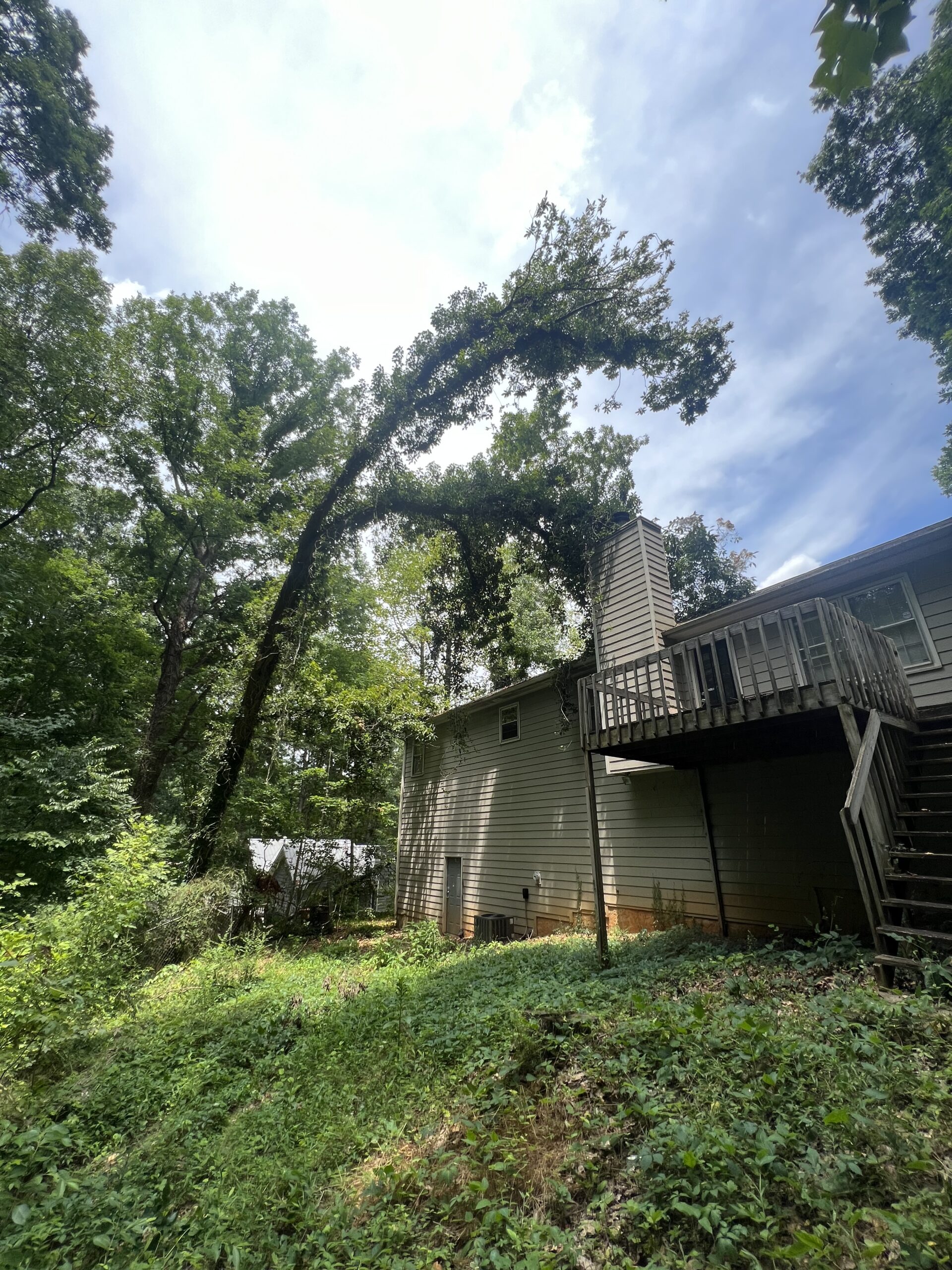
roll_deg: +0.2
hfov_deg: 89.9
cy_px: 635
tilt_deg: +23.6
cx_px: 476
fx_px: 477
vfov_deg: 106.2
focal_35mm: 13
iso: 32
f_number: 1.8
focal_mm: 1.57
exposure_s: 1/481
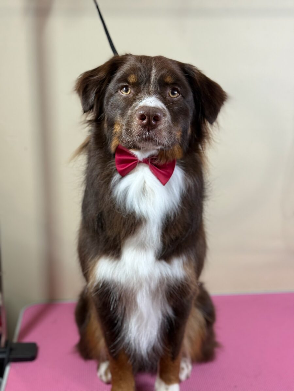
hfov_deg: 30.3
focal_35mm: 48
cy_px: 196
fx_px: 544
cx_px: 147
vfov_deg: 39.7
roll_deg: -0.4
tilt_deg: -12.8
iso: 160
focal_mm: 6.76
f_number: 1.78
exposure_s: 1/60
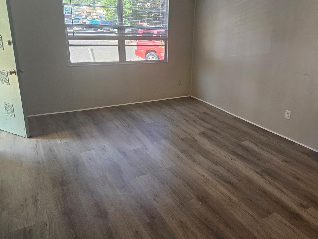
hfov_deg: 61.2
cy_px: 110
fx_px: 266
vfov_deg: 48.2
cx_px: 189
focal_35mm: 29
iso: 200
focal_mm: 5.4
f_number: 1.8
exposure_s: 1/120
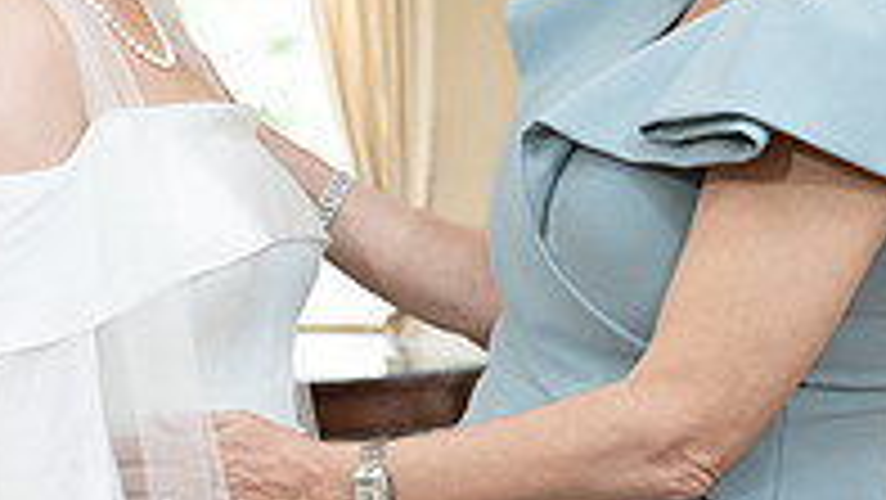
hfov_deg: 14.4
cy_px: 236
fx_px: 3478
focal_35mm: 148
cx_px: 193
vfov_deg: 8.2
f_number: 4
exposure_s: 1/250
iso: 1600
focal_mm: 48
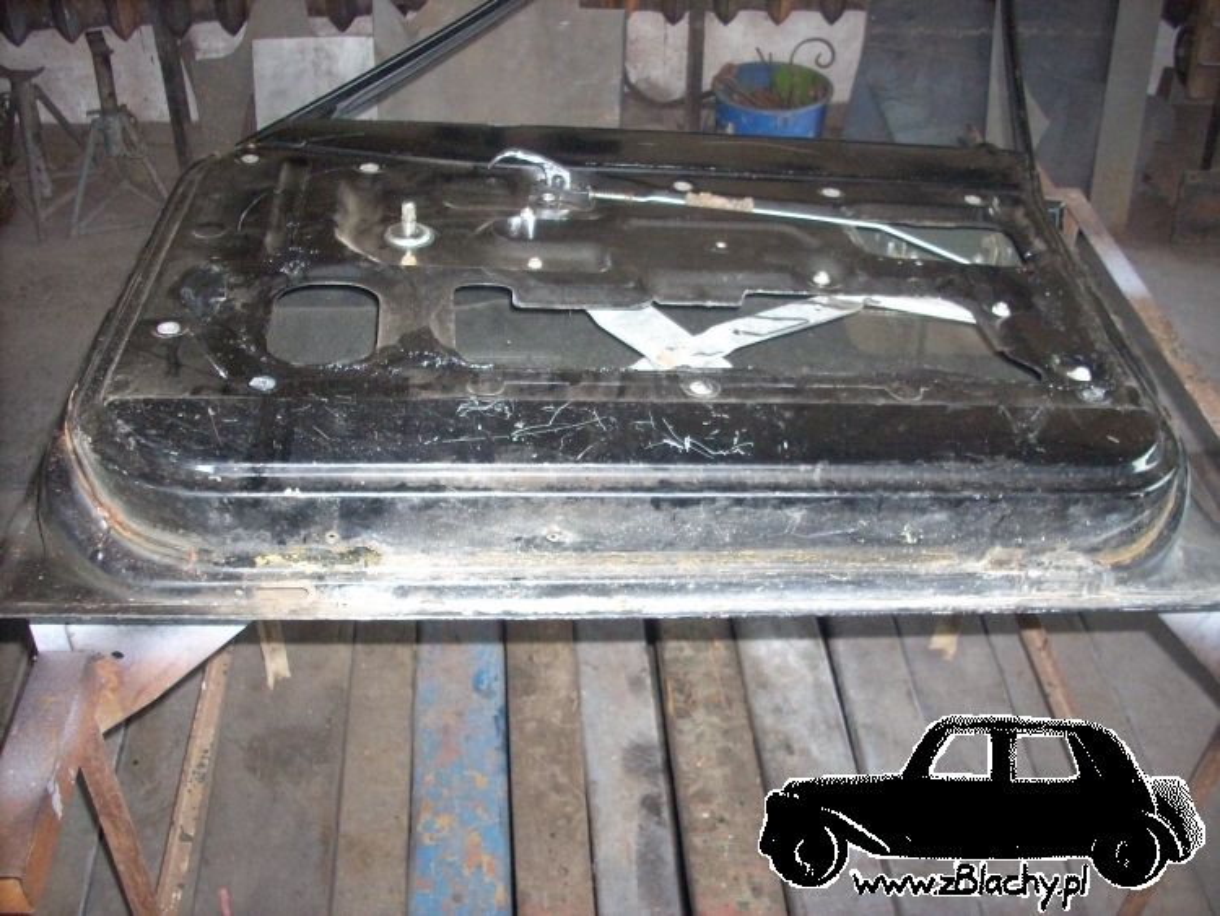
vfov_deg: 38.7
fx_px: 1304
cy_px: 458
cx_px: 610
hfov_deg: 50.1
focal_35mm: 37
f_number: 2.8
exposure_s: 1/60
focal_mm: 6.2
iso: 400
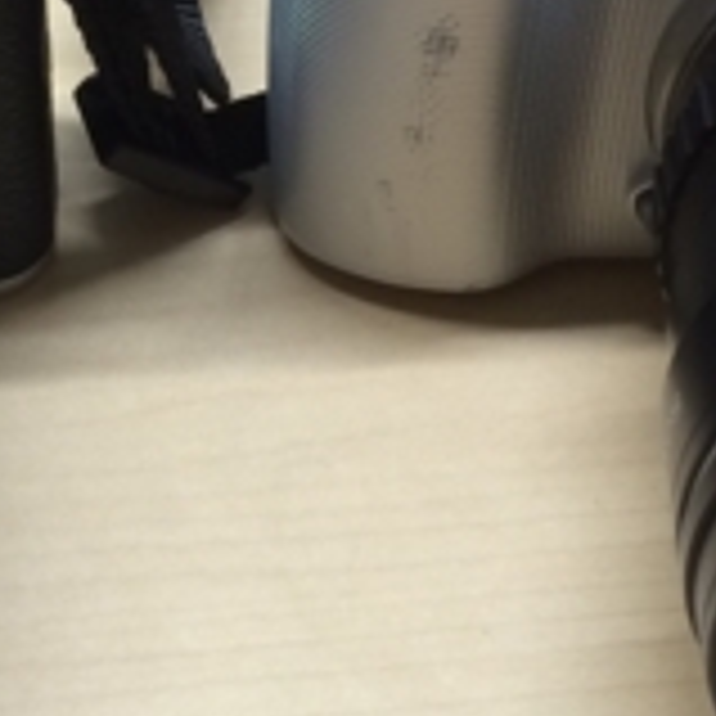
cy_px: 275
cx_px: 225
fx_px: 2504
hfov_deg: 16.2
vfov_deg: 16.3
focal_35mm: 107
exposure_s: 1/30
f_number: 2.2
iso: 125
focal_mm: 4.12
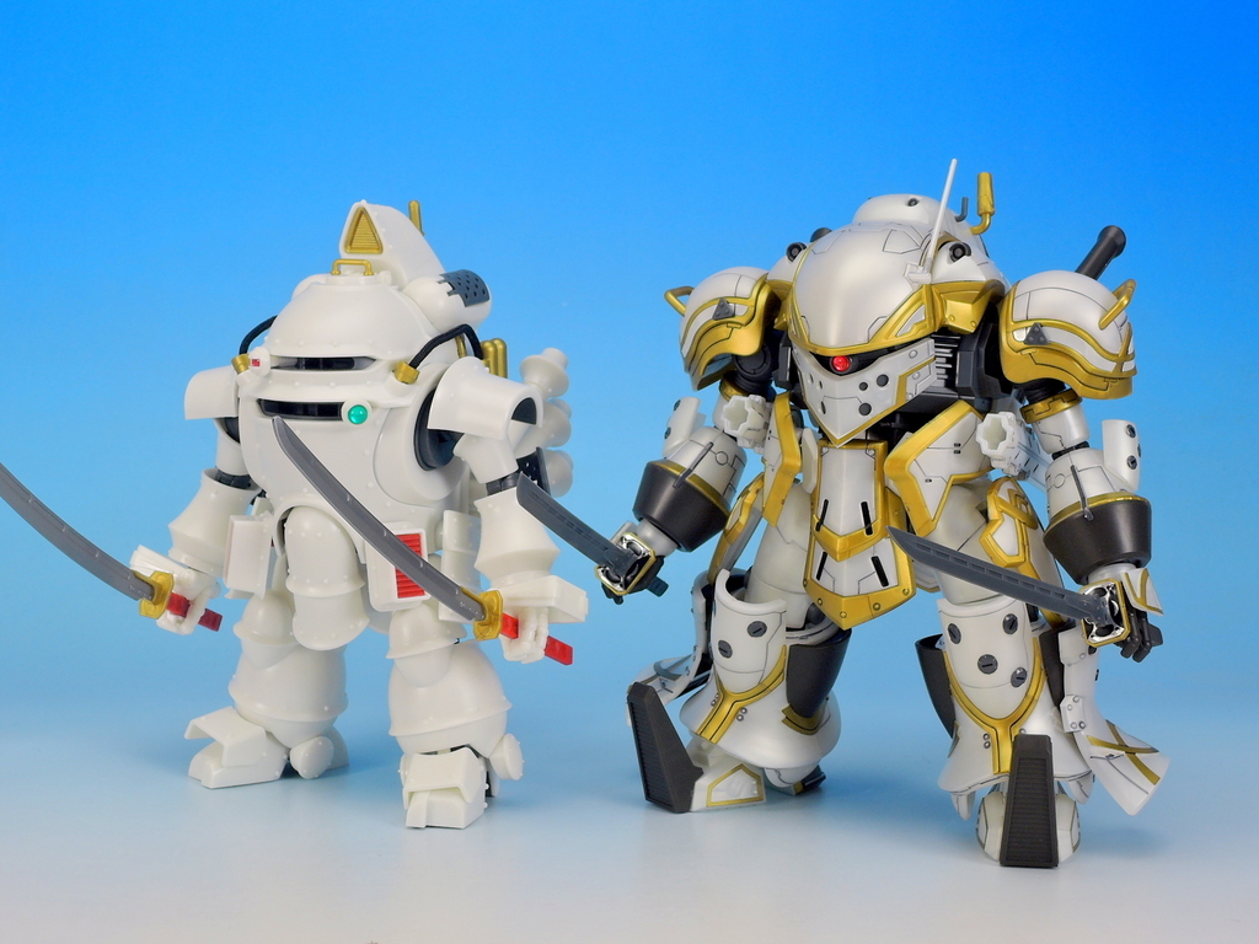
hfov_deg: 32.2
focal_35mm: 60
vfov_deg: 24.4
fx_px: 2182
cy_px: 472
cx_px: 630
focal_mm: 12.8
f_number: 7.3
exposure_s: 1/6
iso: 80
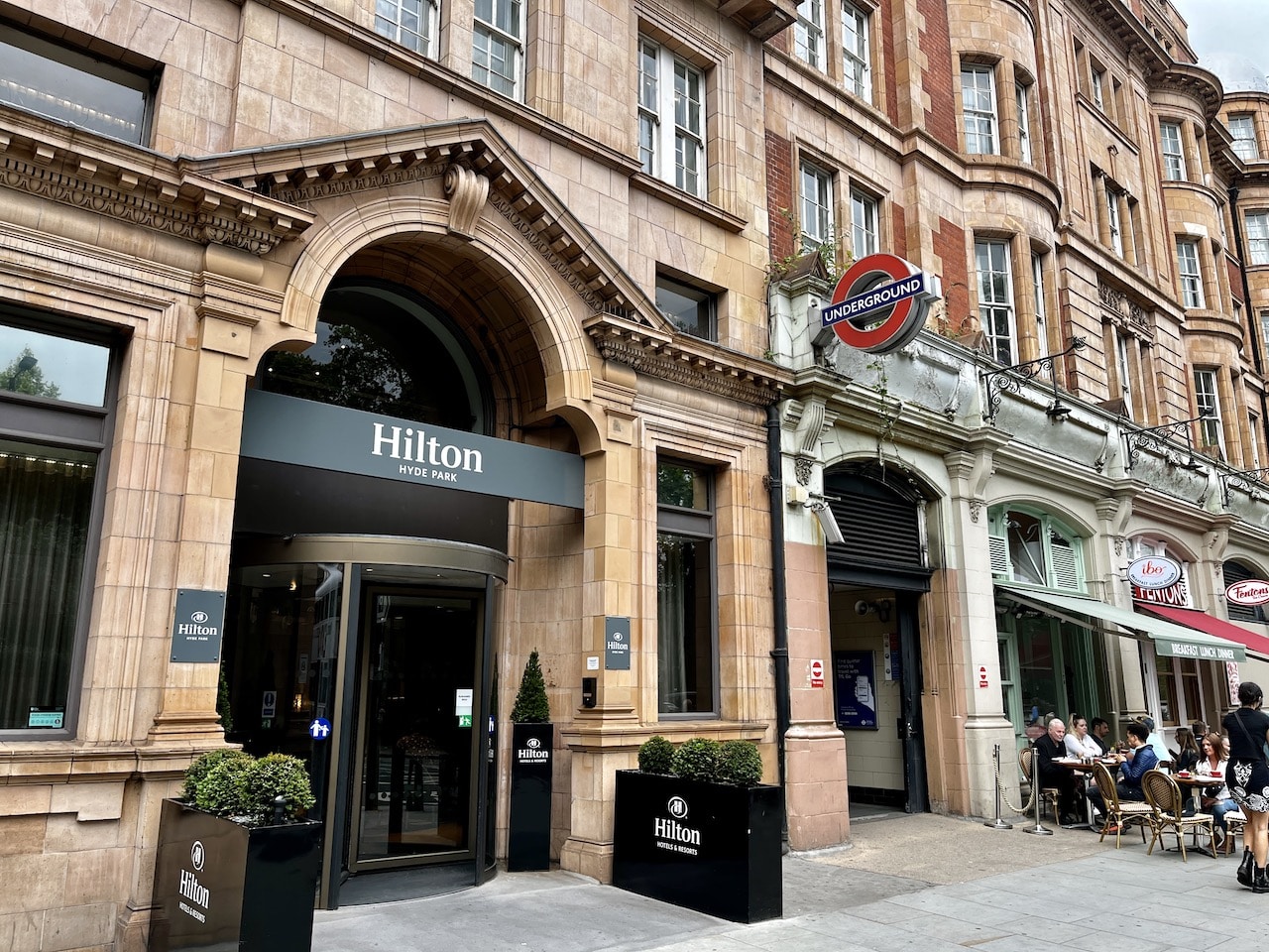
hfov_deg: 67.3
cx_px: 634
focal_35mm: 26
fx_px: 953
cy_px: 476
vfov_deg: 53.1
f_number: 1.6
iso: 50
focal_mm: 5.1
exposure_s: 1/425
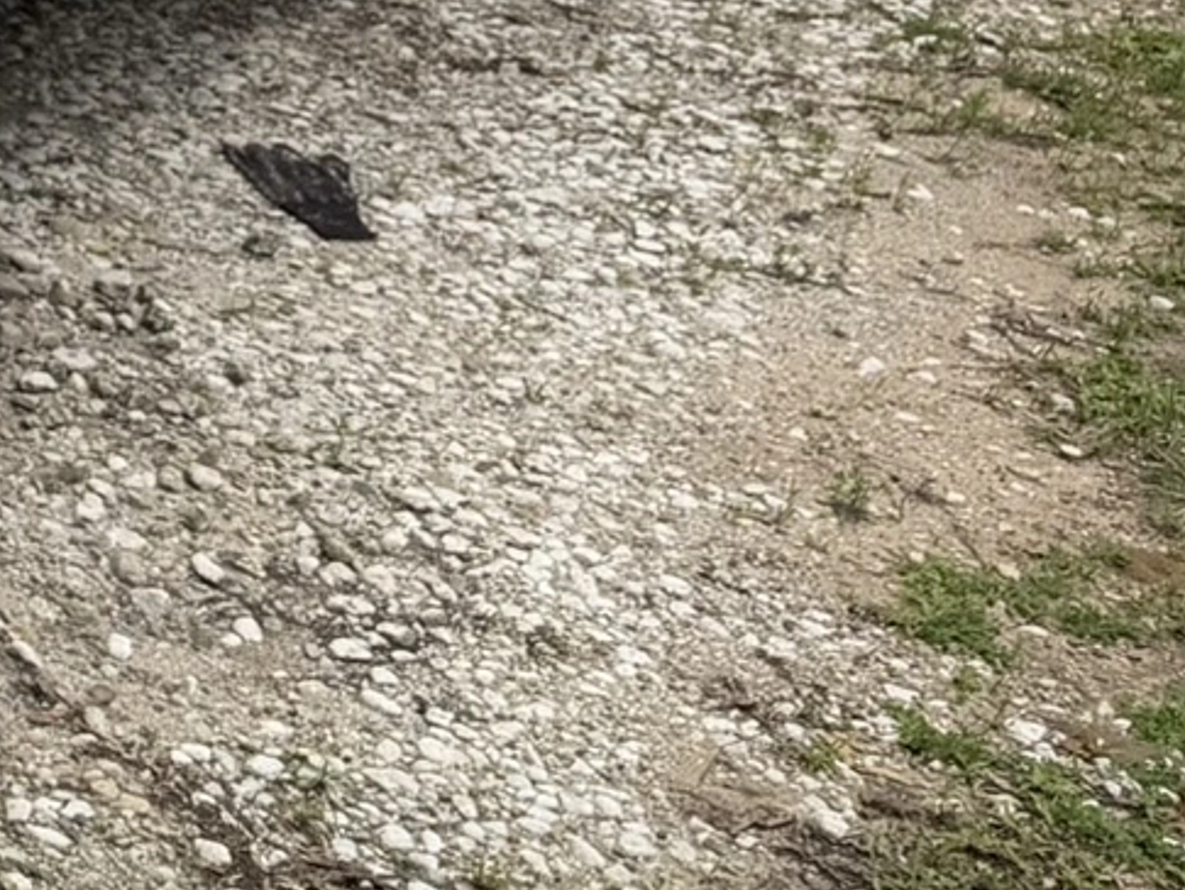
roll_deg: -5.0
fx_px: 3390
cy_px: -367
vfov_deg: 14.2
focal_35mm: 99
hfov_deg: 16.5
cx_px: -972
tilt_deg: -16.0
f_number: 1.78
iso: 80
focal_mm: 6.76
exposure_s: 1/3145
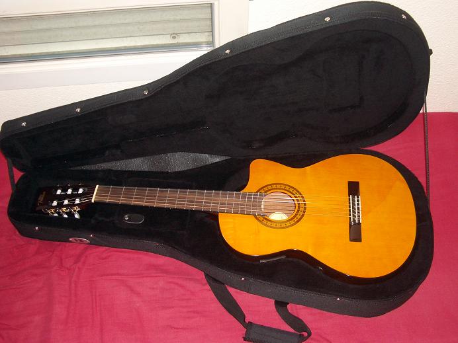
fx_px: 542
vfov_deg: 35.1
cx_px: 229
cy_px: 172
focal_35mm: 41
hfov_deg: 45.8
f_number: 2.8
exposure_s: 1/60
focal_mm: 6.8
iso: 100
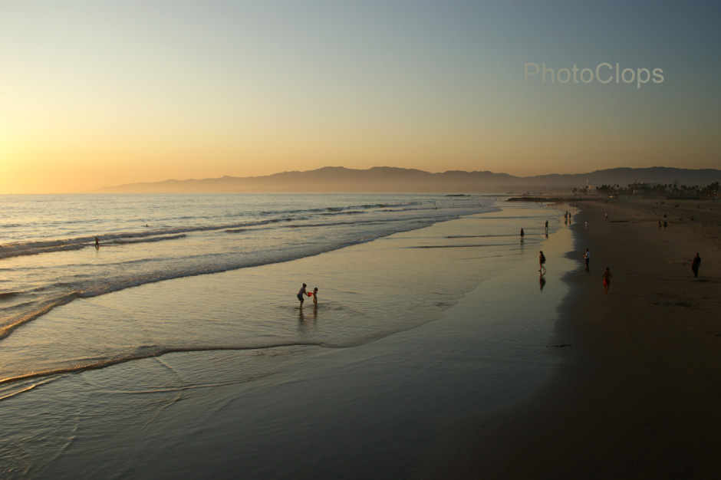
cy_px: 240
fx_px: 601
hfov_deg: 61.9
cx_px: 360
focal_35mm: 30
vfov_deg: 43.6
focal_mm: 20
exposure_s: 1/10
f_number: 18
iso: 100
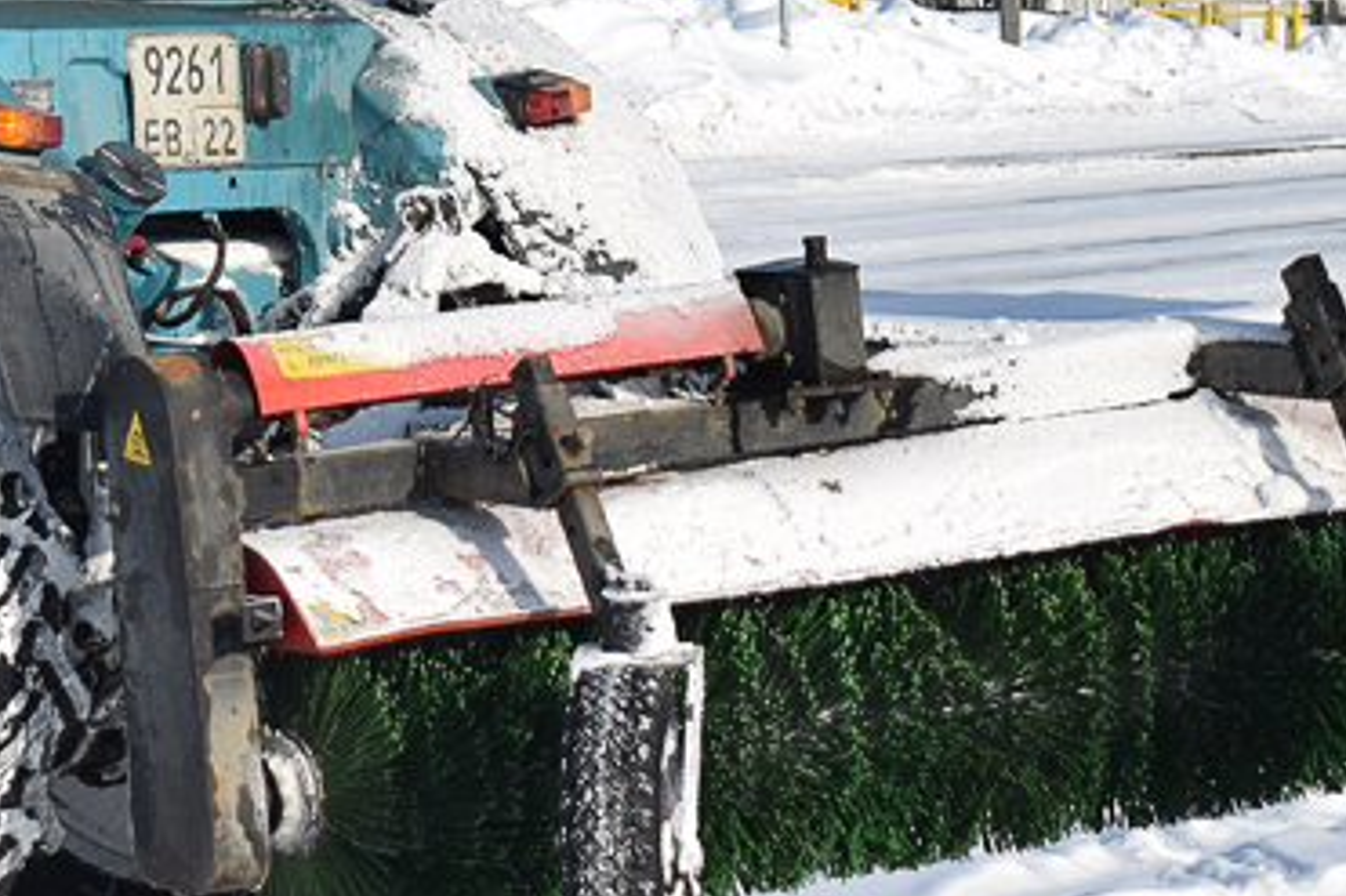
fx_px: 6166
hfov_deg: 12.1
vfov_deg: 8.3
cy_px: -83
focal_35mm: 165
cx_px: -337
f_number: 6.3
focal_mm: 34
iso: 100
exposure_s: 1/800
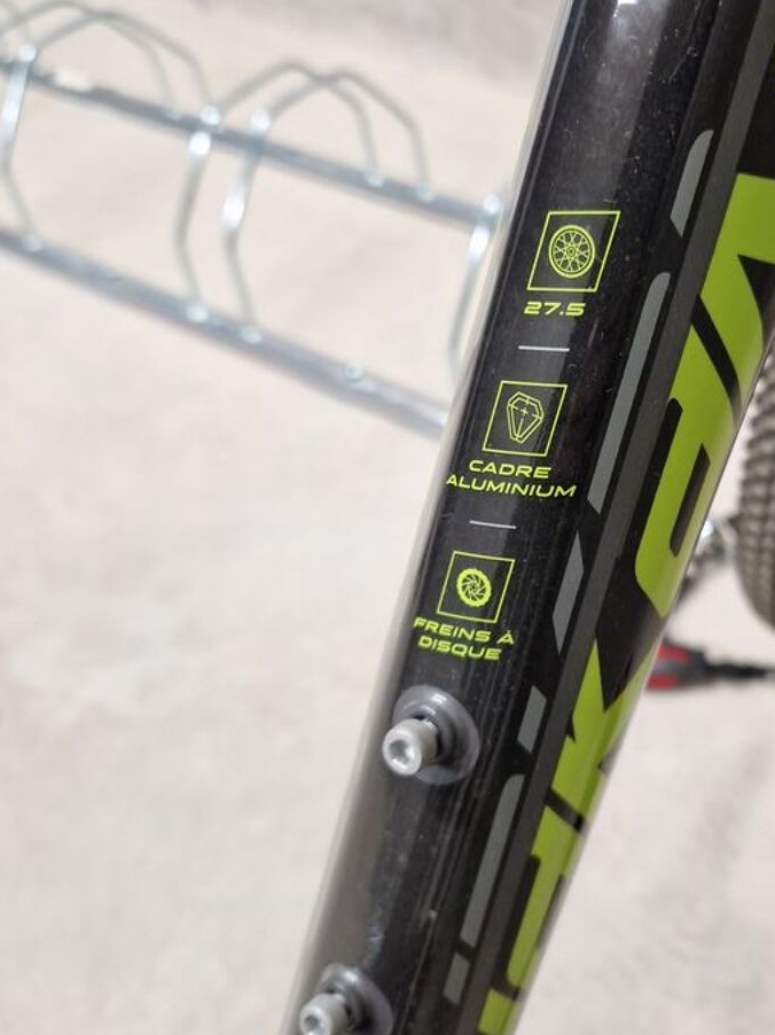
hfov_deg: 40.7
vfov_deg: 53.9
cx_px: 571
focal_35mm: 34
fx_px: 1015
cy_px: 480
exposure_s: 1/100
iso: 50
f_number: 1.8
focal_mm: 5.4
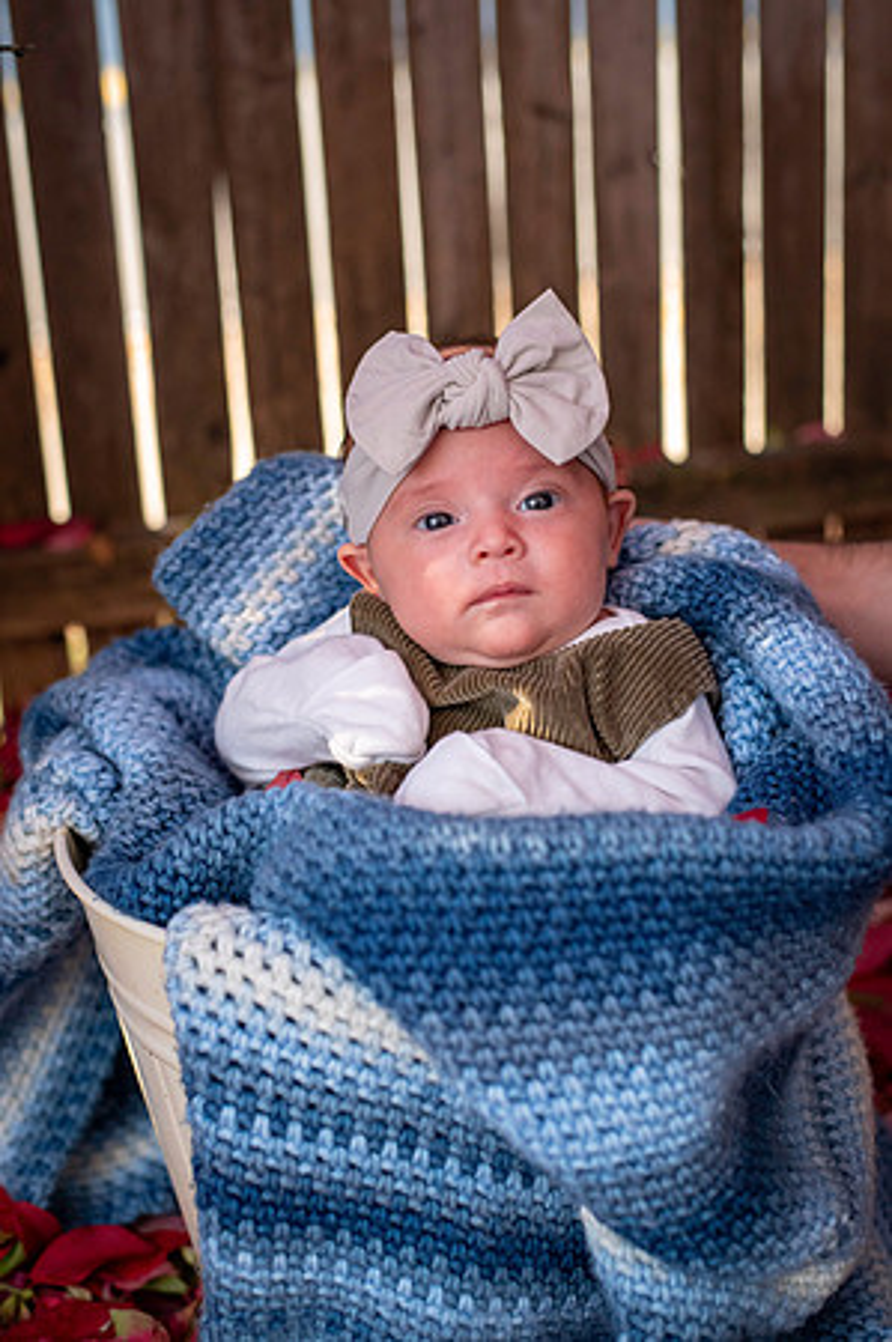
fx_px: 1862
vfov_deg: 39.6
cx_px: 446
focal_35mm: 50
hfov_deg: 26.9
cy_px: 671
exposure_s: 1/2500
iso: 3200
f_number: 3.2
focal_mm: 50
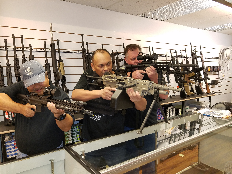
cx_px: 116
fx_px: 174
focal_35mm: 26
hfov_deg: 67.3
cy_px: 87
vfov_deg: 53.1
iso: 100
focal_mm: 4.2
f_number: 1.7
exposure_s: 1/24
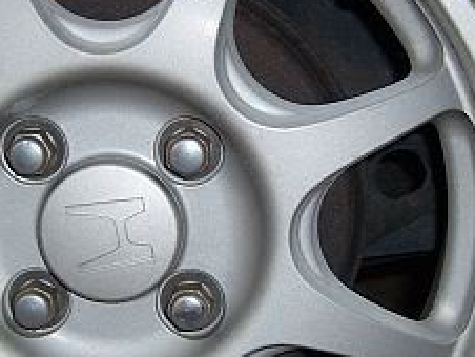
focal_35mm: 94
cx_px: 153
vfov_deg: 15.8
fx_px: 1291
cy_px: 175
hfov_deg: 20.8
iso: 80
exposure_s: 1/60
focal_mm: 5.5
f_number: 2.8
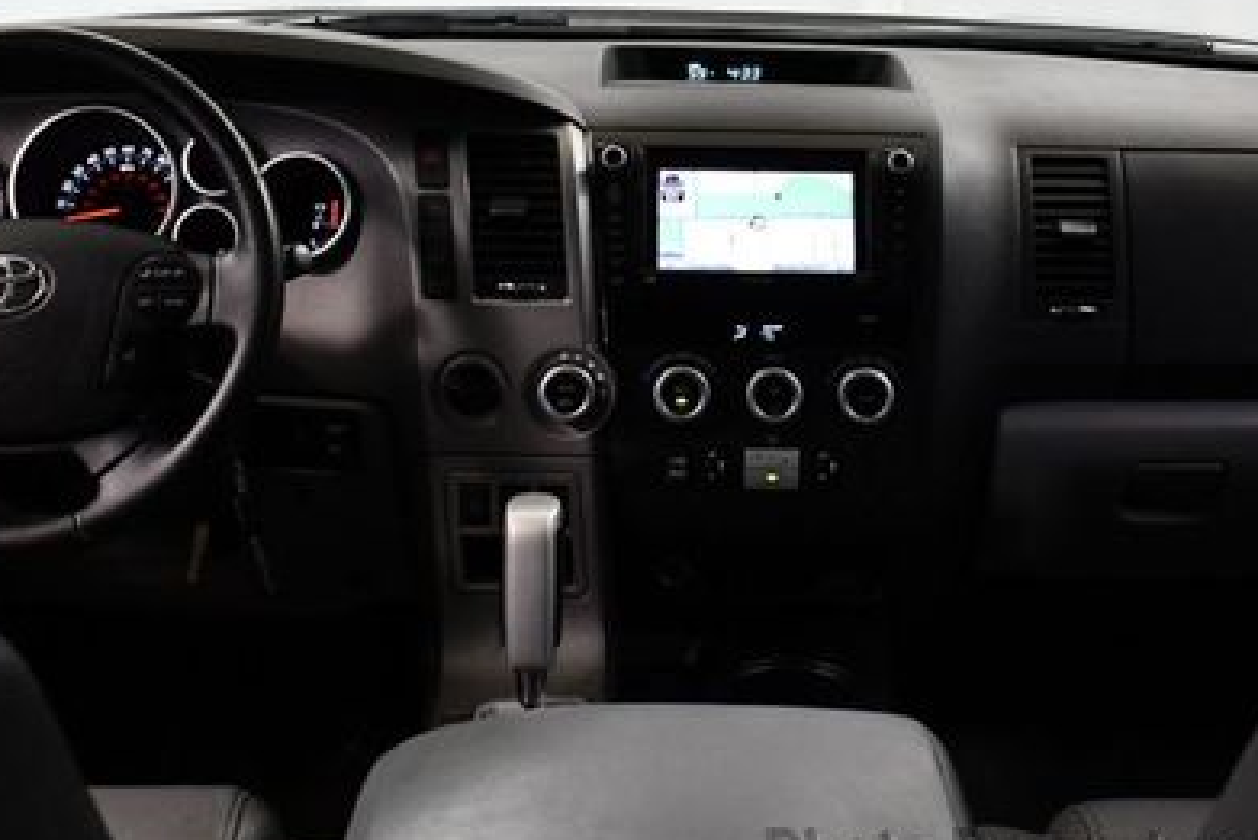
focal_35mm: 59
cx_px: 727
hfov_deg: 33.9
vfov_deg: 22.8
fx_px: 2062
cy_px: 229
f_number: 3.5
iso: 2200
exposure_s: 1/125
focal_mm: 18
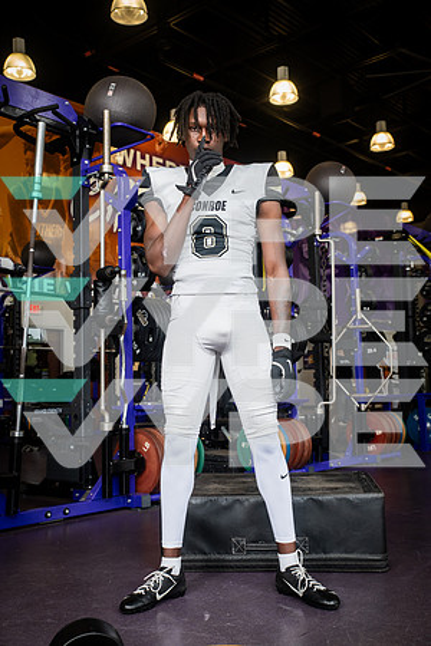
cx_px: 216
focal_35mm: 38
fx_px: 682
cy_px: 323
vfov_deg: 50.7
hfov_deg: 35.1
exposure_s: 1/250
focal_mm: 38
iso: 500
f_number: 5.6
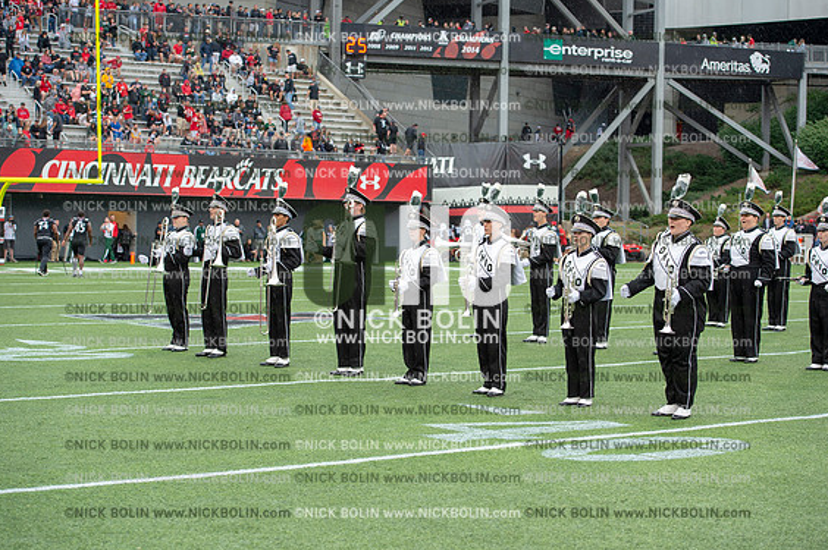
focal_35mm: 72
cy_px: 274
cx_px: 407
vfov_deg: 18.9
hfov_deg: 28.1
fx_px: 1655
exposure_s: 1/320
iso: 400
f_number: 4
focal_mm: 70
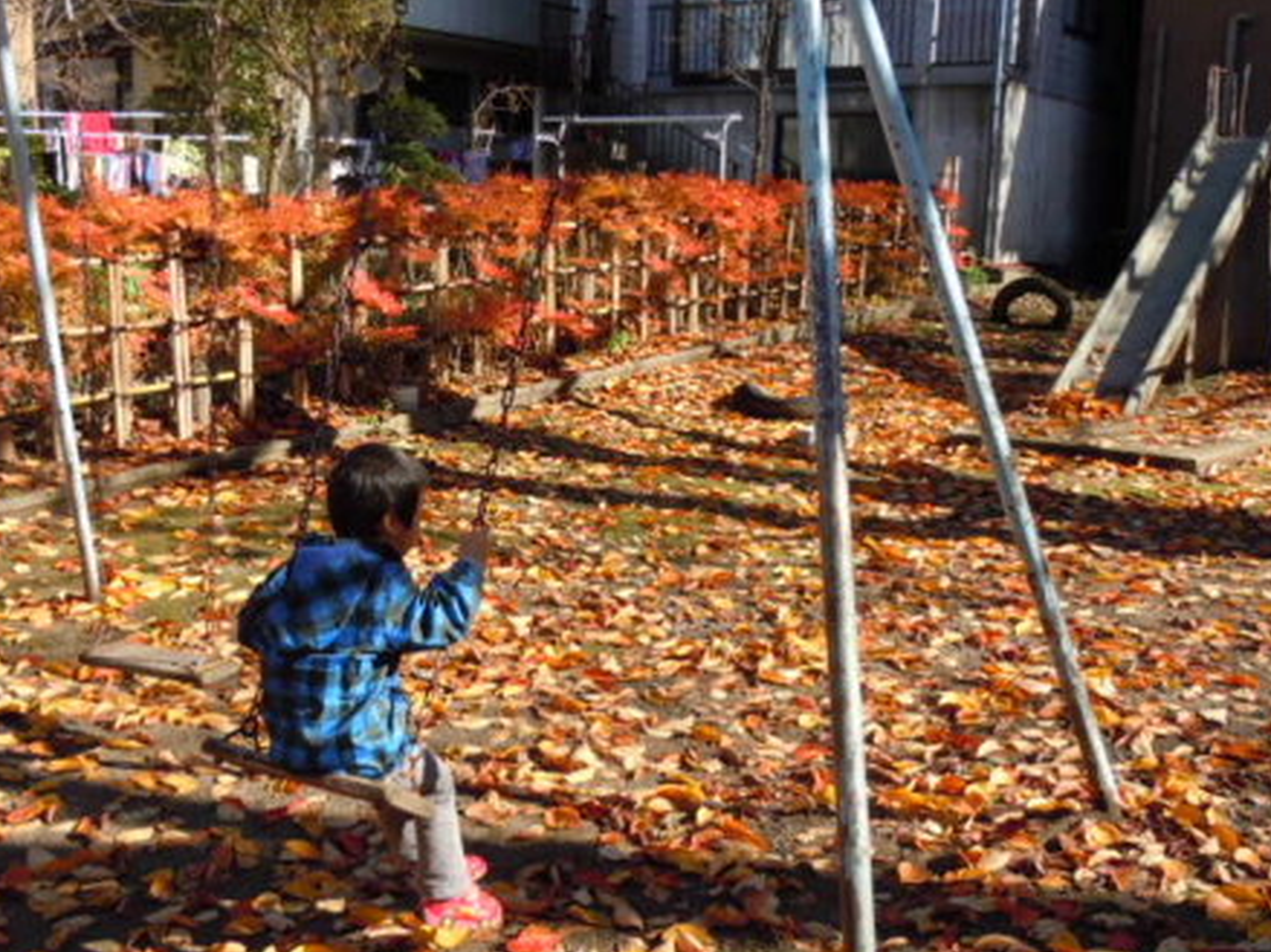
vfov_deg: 35.1
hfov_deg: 45.5
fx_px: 1505
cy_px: 460
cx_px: 507
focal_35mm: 41
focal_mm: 5.4
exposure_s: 1/400
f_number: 3.5
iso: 100
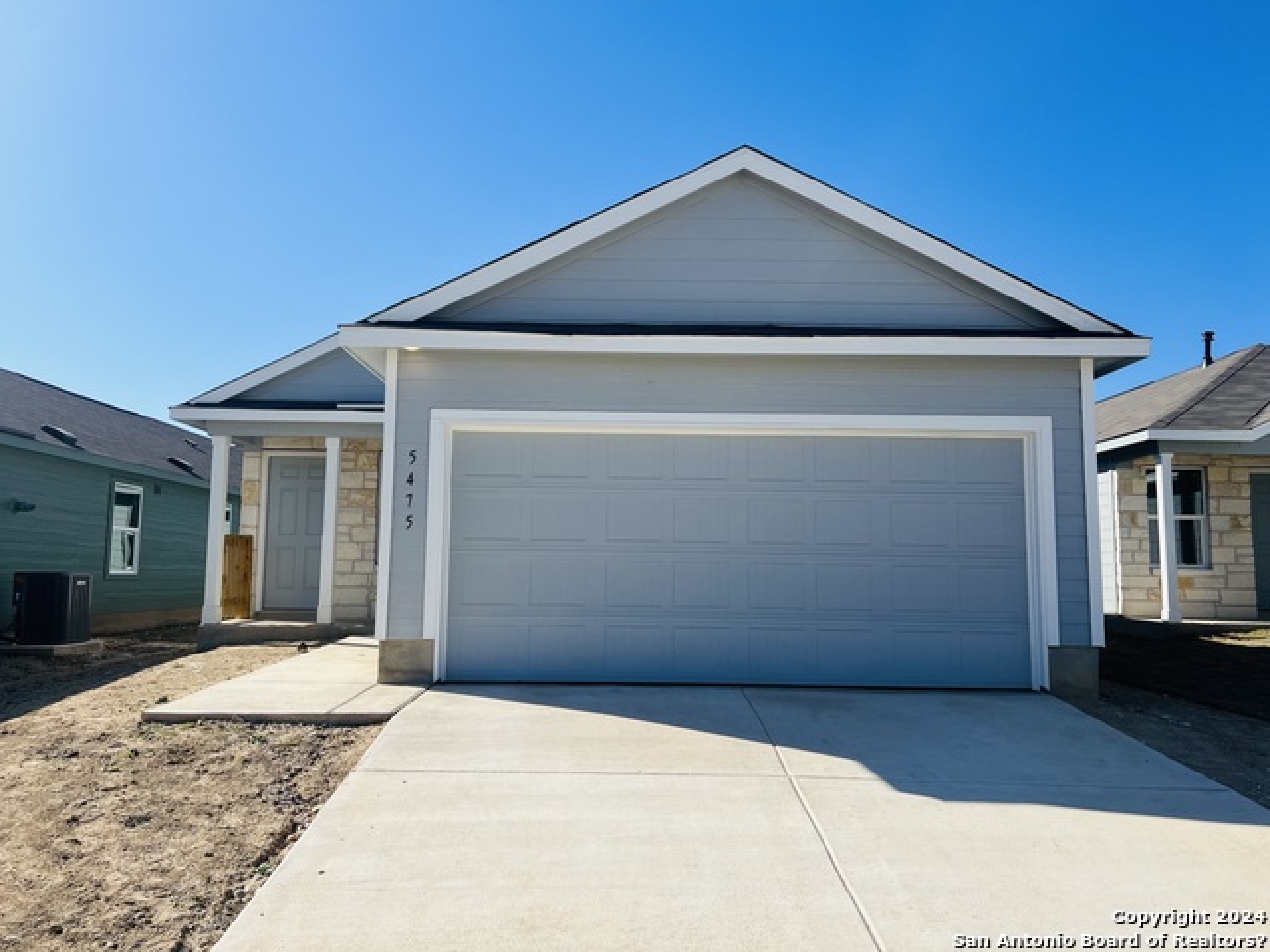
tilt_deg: +5.2
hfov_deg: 67.3
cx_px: 635
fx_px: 954
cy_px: 476
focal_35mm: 26
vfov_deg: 53.1
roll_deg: -1.7
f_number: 1.5
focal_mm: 5.7
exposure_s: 1/5587
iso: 50
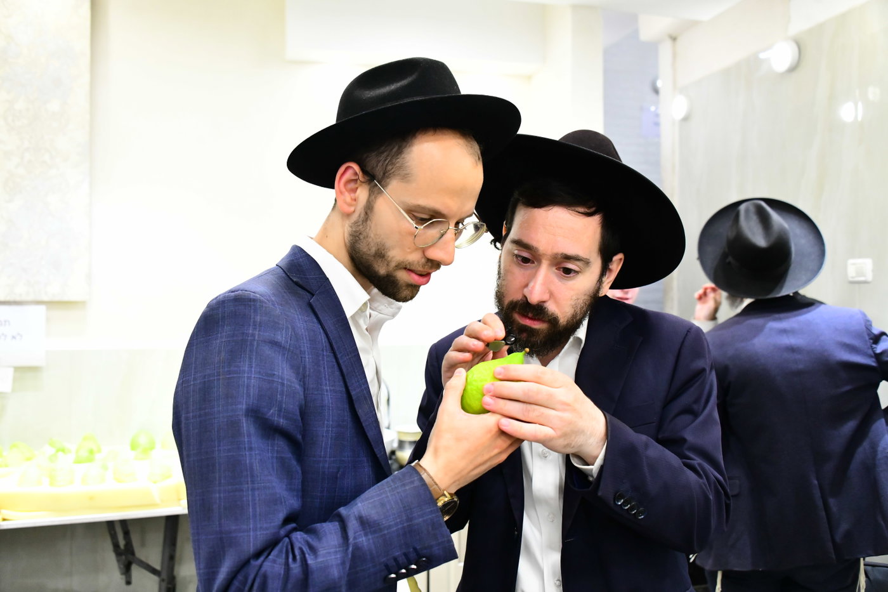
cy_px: 296
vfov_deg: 41.1
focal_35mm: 32
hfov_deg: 58.7
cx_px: 444
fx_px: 789
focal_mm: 32
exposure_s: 1/160
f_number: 5
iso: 4000
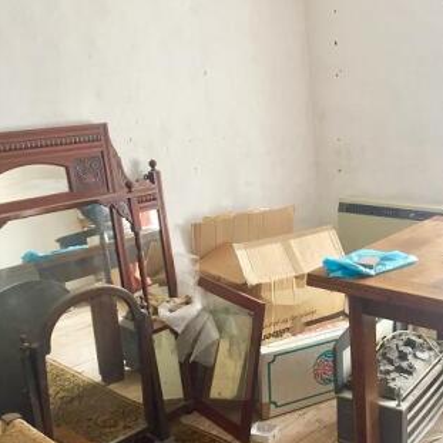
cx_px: 344
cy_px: 196
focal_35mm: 48
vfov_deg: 35.3
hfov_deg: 34.4
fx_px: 695
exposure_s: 1/33
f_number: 2.2
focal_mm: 4.15
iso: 100
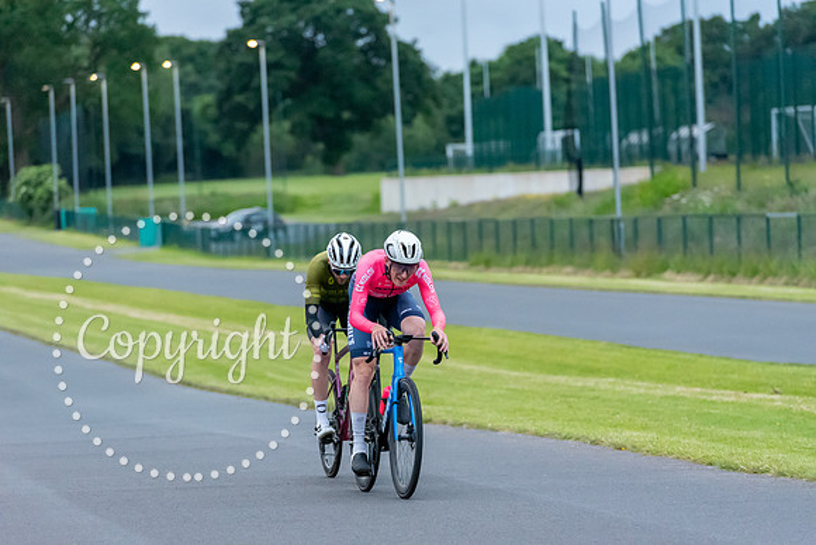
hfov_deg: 10.3
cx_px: 408
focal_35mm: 200
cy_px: 272
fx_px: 4534
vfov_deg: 6.9
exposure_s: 1/640
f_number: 5
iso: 11400
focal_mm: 200
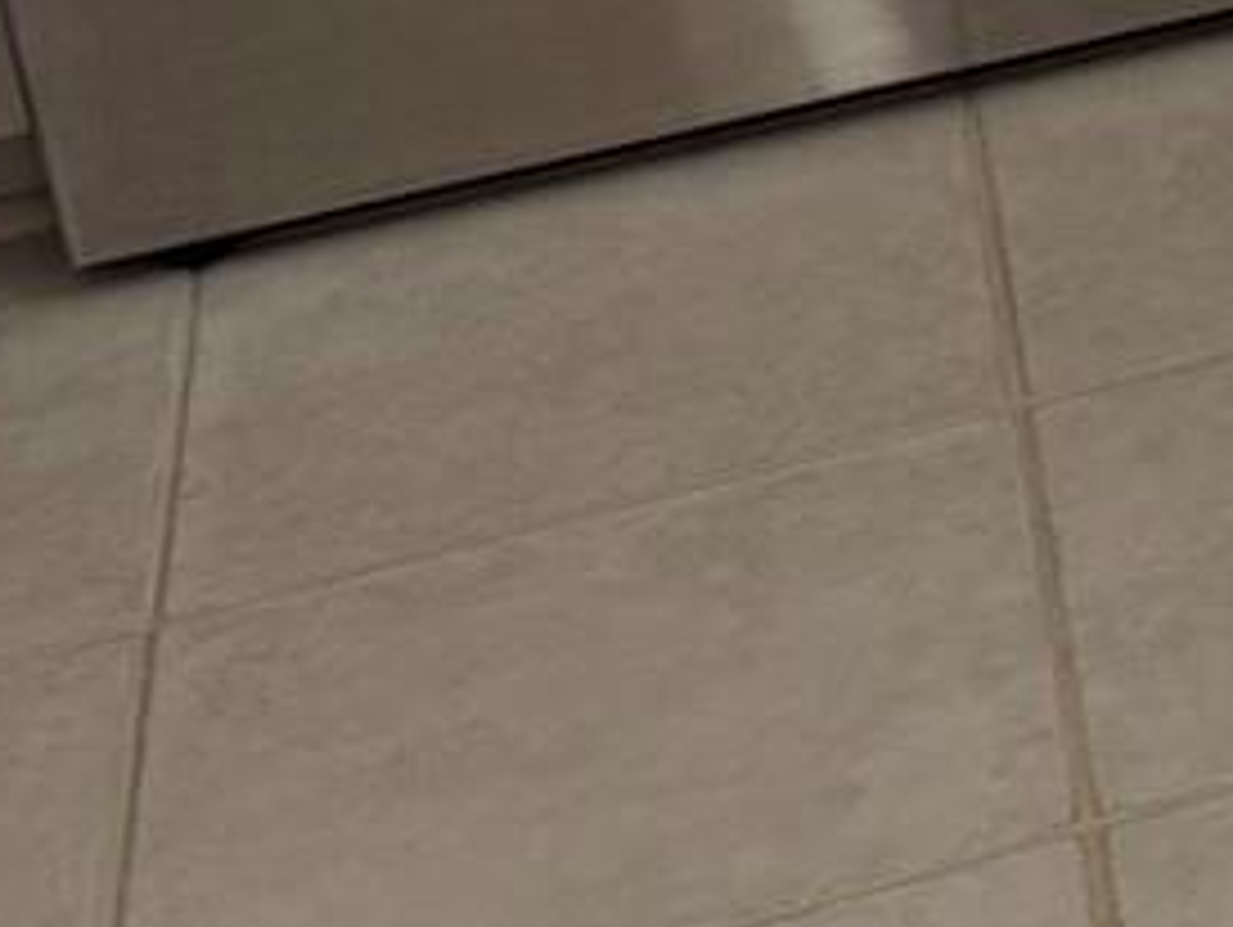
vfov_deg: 9.9
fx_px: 4991
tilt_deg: -18.2
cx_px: 3177
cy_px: -904
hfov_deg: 11.2
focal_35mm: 140
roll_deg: +1.9
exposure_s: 1/195
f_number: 1.78
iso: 64
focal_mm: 6.76
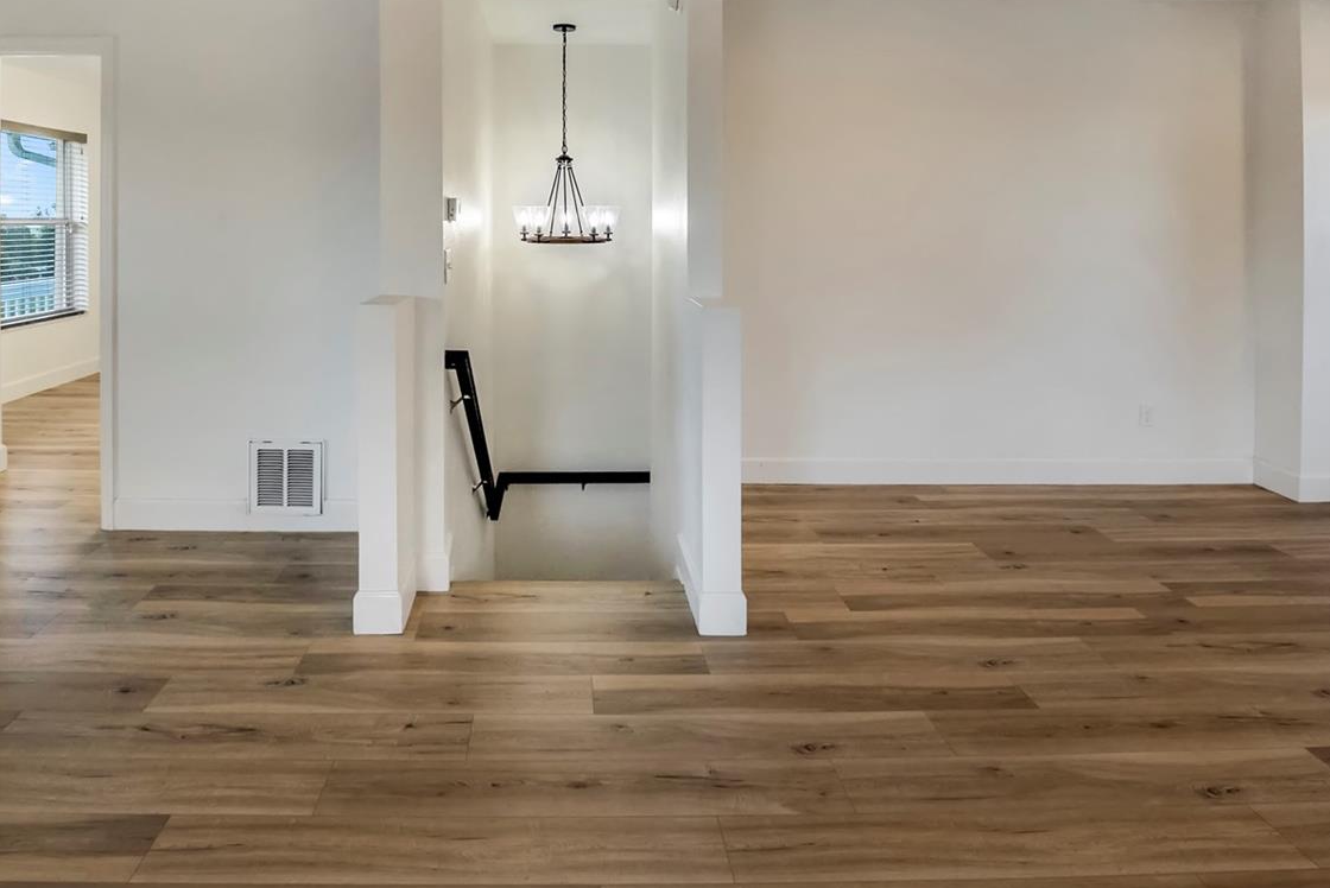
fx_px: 739
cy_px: 379
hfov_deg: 83.4
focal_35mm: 20
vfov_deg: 61.7
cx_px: 569
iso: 200
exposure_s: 1/640
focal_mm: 14
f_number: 6.3
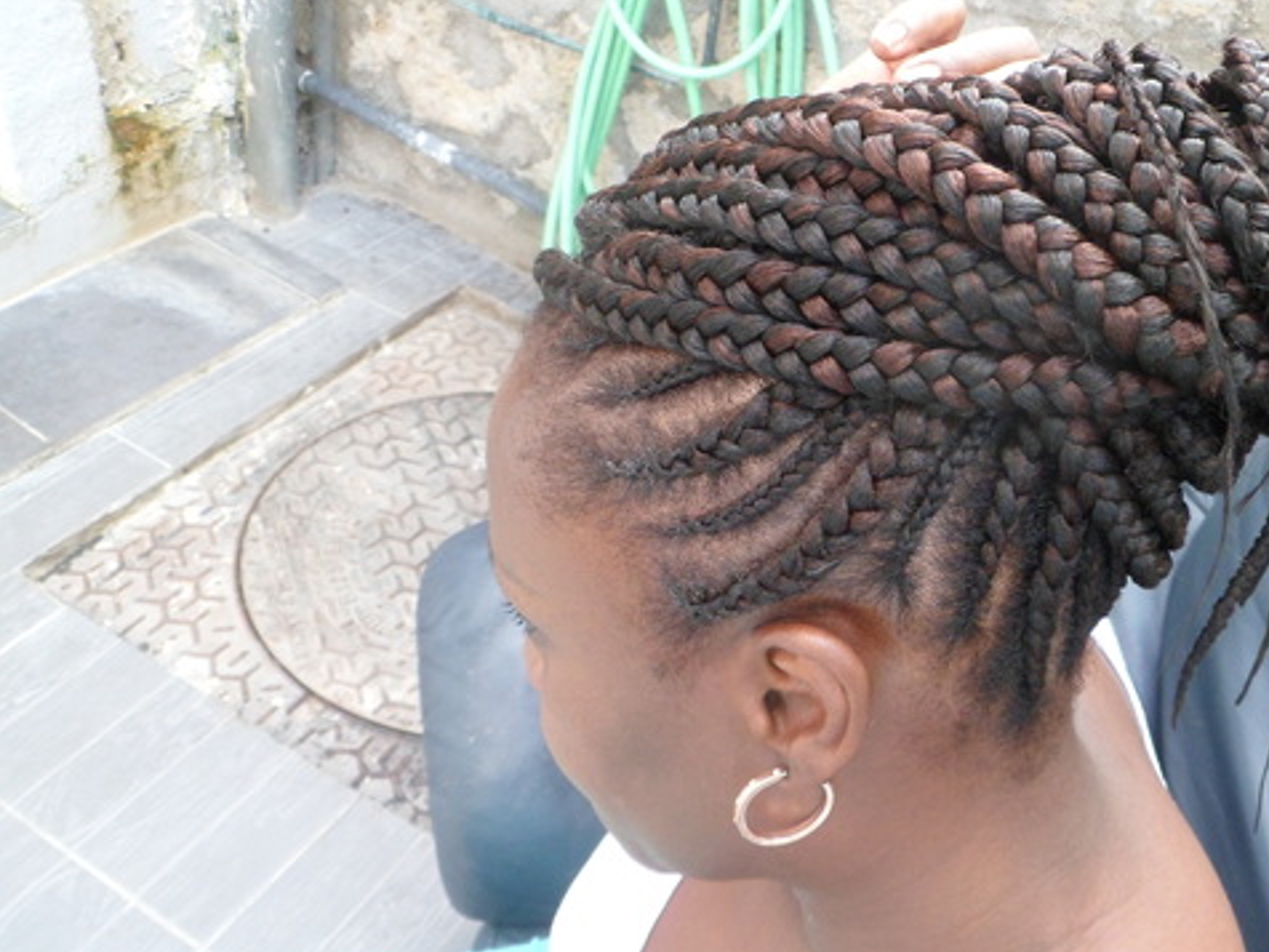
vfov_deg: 41.8
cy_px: 437
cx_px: 797
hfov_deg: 53.3
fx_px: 1246
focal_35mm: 34
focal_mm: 4.9
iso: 200
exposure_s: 1/45
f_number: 3.3
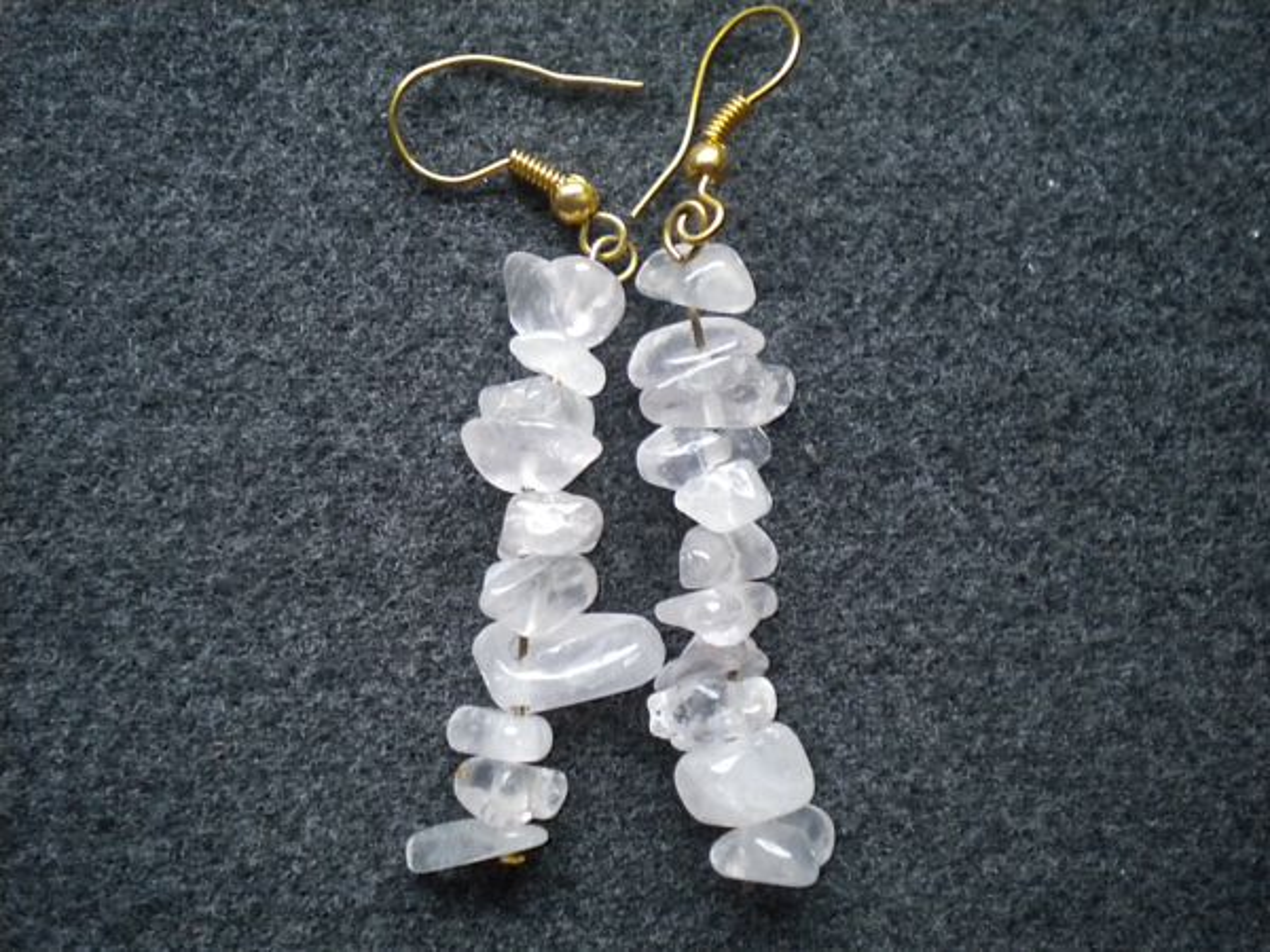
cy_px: 476
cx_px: 635
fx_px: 1504
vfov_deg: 35.1
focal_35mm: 41
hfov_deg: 45.8
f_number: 3.5
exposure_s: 1/11.2
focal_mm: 7.4
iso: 400
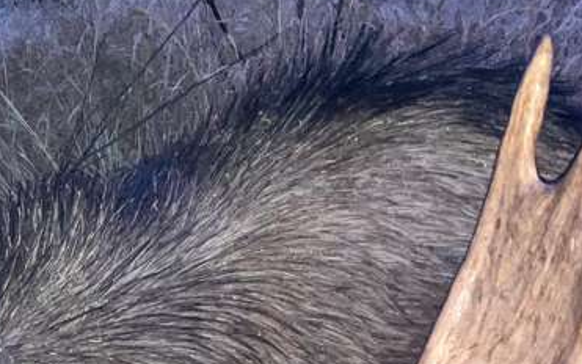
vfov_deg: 13.1
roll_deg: -1.3
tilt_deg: -13.1
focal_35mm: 96
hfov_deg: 20.5
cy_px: 488
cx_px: -78
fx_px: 1523
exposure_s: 1/5
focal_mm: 3.99
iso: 200
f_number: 1.8
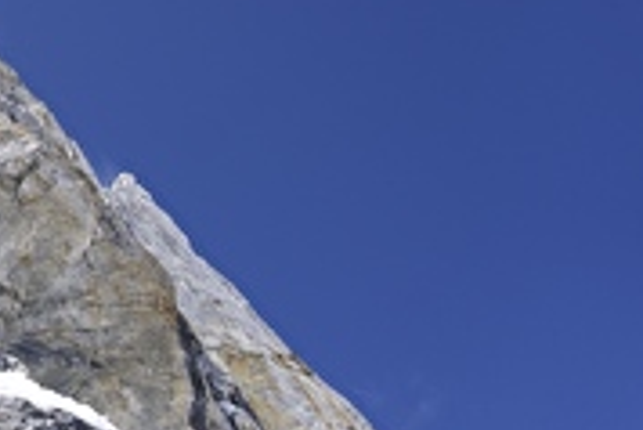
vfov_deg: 23.4
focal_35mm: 58
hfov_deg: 30.4
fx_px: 1037
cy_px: 208
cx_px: -87
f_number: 5
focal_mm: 16
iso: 100
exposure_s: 1/640
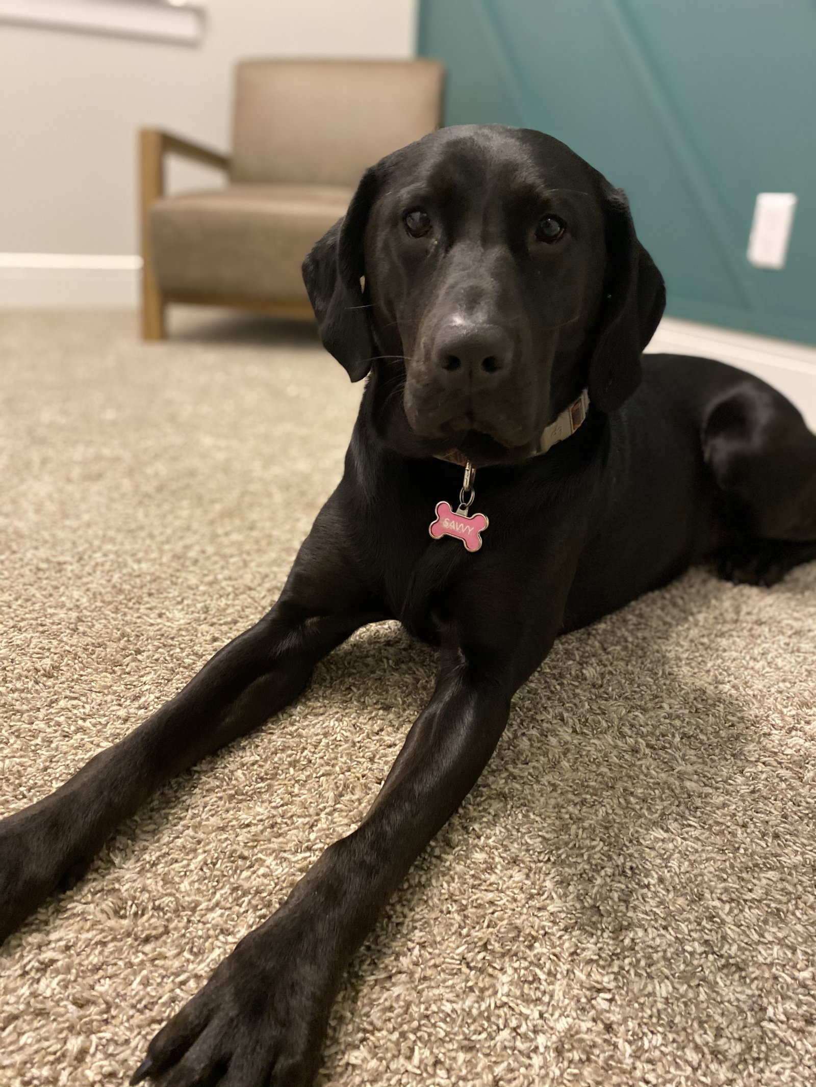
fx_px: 817
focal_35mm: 26
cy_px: 544
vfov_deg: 67.3
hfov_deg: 53.1
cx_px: 408
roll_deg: -1.4
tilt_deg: -21.6
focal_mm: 4.25
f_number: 1.8
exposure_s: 1/47
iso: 500
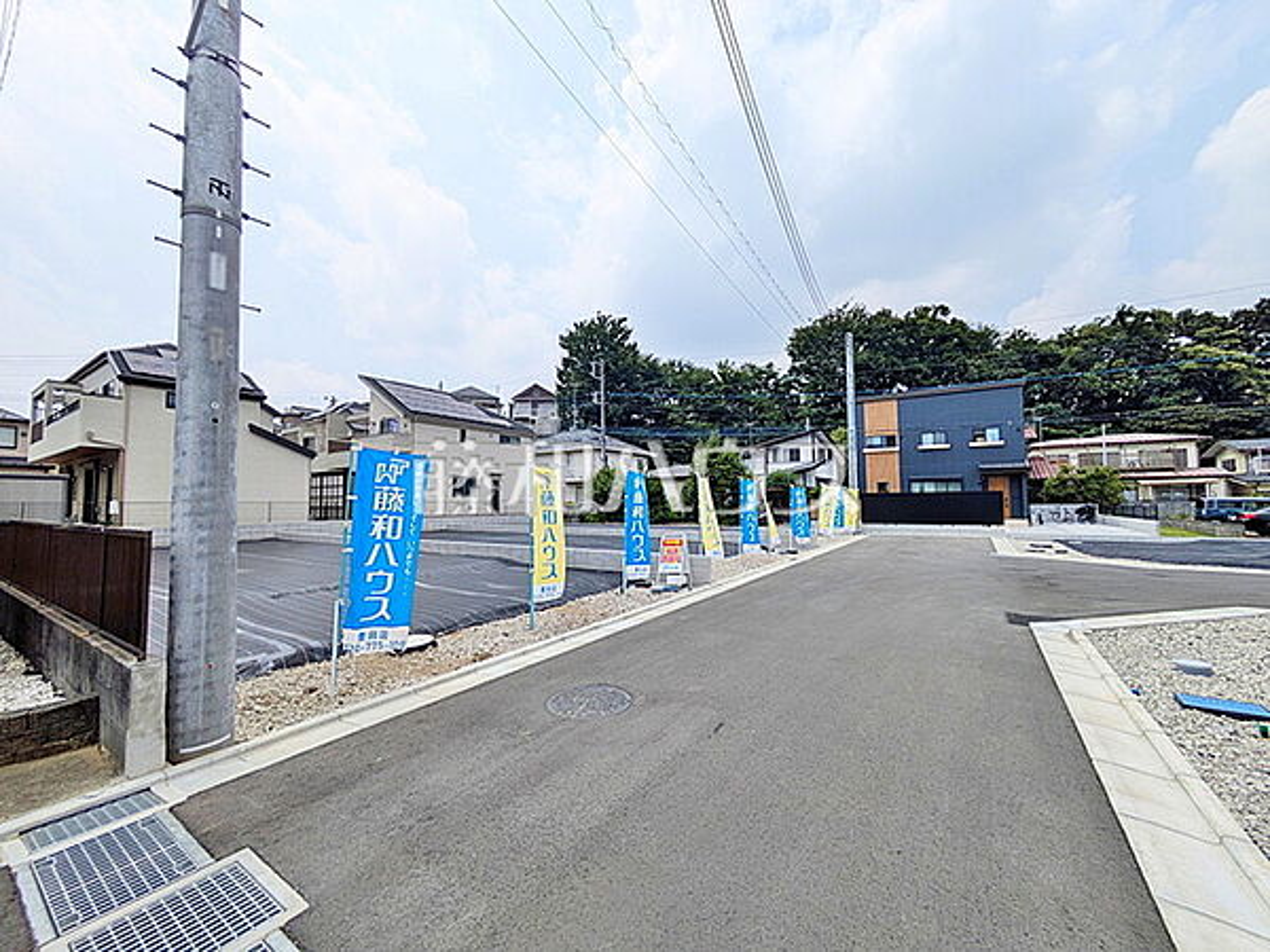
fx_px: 514
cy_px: 476
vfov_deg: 85.7
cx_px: 635
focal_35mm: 14
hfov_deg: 102.1
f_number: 2.2
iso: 52
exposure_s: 1/3106
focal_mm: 1.83
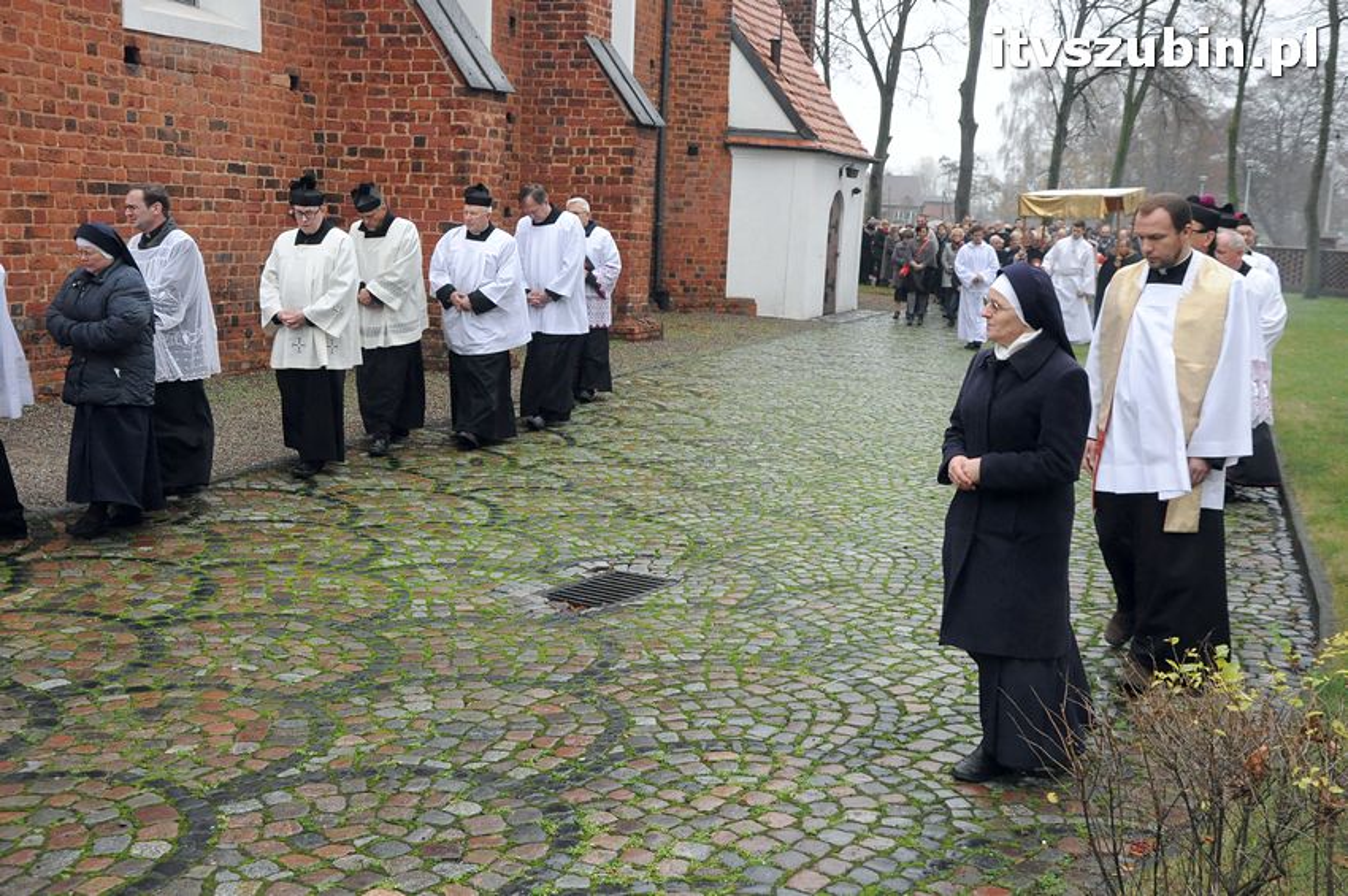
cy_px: 448
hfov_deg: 49.6
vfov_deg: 34.1
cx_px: 674
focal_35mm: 39
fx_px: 1459
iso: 1600
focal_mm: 26
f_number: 8
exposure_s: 1/250
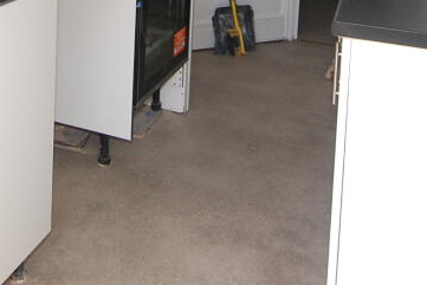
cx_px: 105
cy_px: -109
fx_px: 605
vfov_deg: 22.9
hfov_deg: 37.9
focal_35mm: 51
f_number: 6.3
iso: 400
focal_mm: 12
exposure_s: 1/160
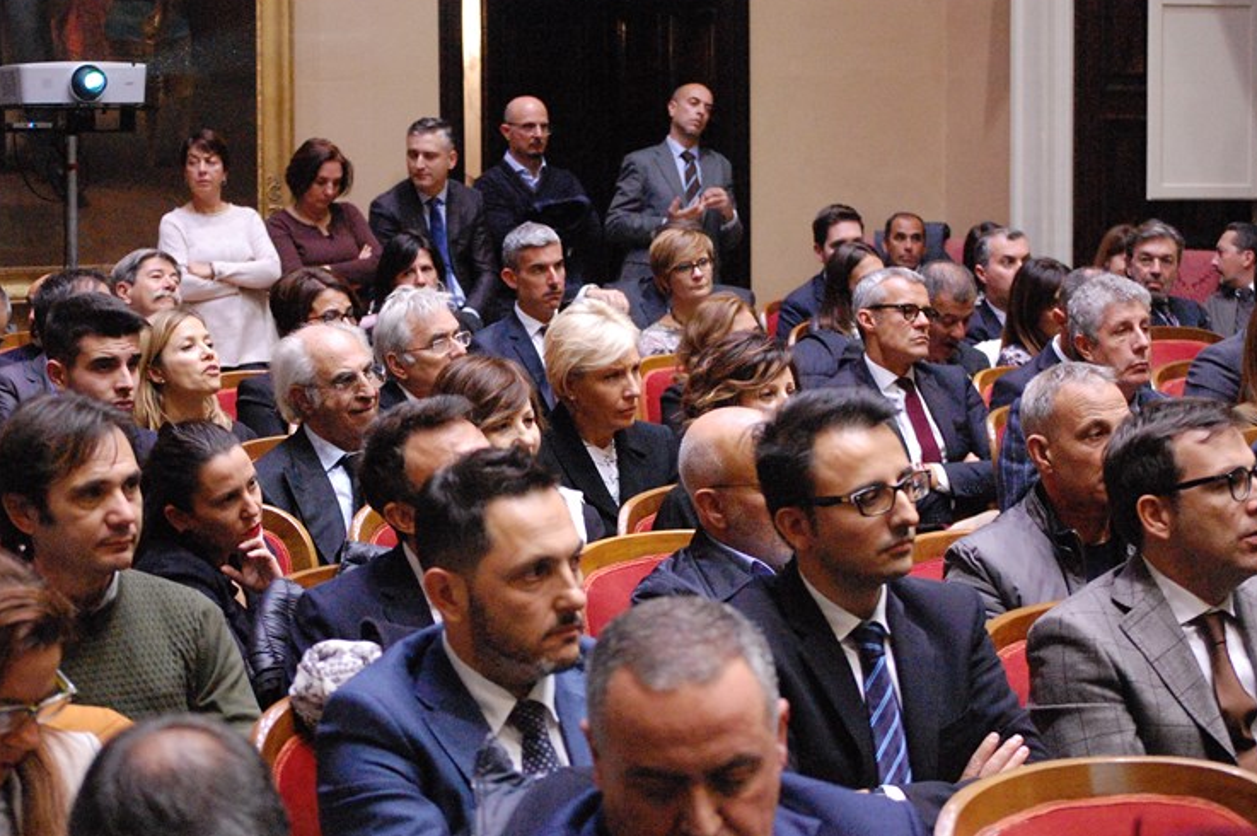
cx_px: 597
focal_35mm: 90
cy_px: 401
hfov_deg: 22.8
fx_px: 3124
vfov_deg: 15.2
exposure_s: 1/60
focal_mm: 55
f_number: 4
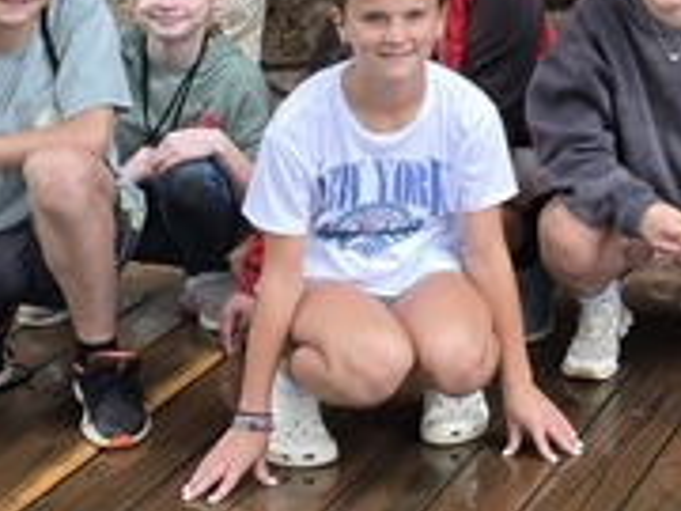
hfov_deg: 13.5
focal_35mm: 131
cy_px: -91
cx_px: 1233
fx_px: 2577
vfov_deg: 11.1
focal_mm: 6.5
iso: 20
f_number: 1.4
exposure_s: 1/180
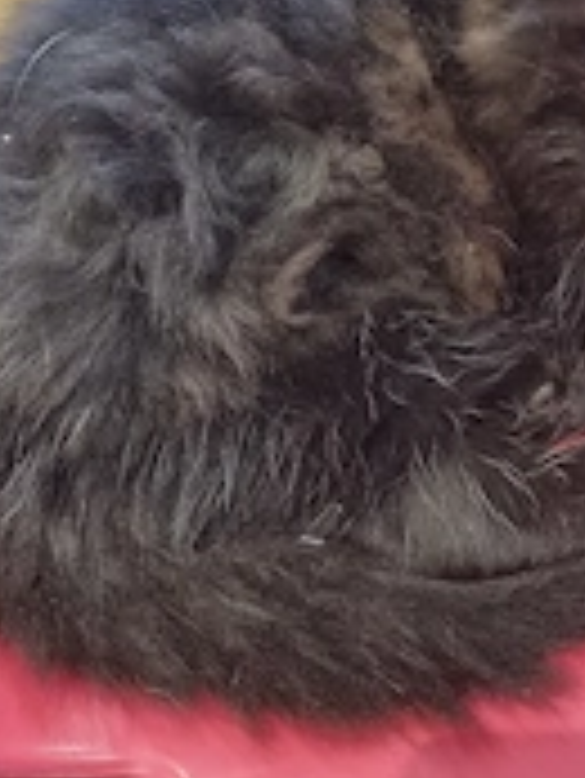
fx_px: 1350
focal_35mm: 60
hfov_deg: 23.3
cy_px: 27
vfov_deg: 30.2
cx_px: 608
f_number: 1.8
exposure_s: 1/25
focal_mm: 5.4
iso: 640
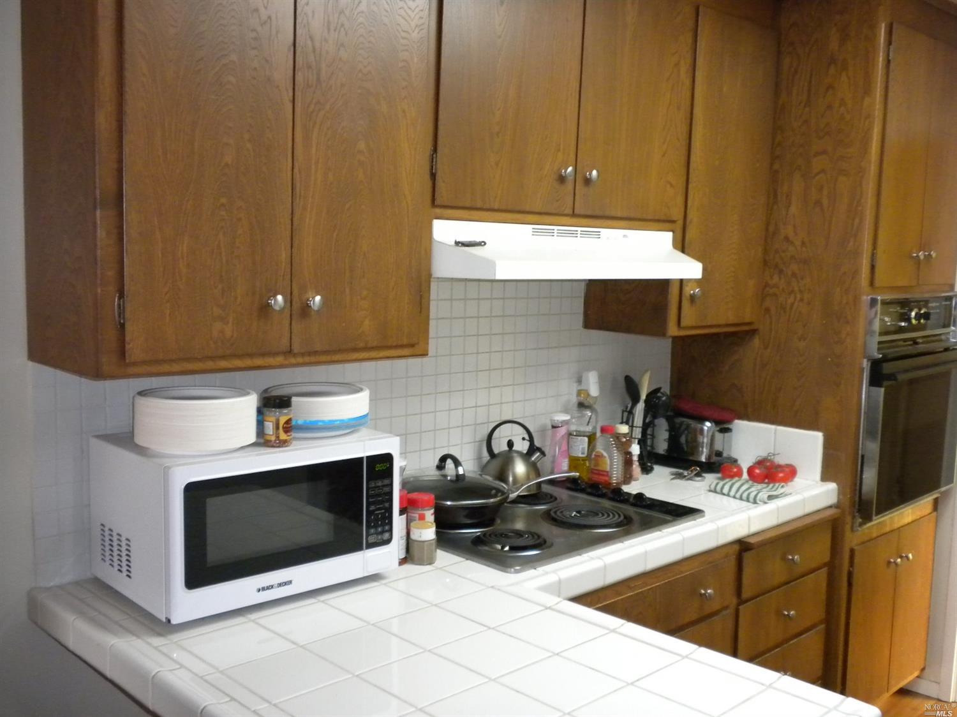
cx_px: 478
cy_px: 358
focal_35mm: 37
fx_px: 1023
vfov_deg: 38.6
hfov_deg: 50.2
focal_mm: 6.6
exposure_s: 1/30
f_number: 3.5
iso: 400
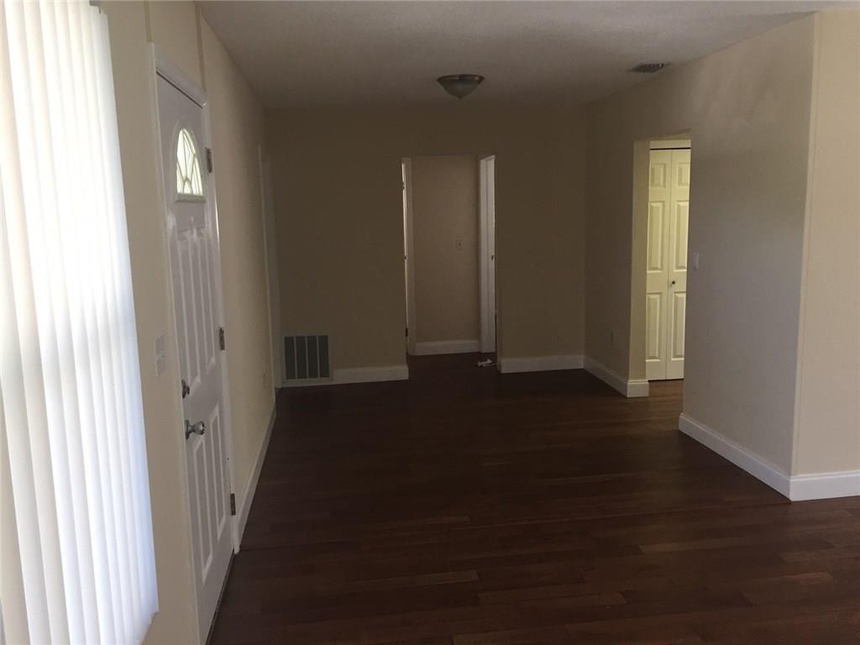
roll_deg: +0.9
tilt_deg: -8.4
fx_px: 720
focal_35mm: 29
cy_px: 322
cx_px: 430
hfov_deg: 61.7
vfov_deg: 48.2
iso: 50
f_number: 2.2
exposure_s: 1/30
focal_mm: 4.15
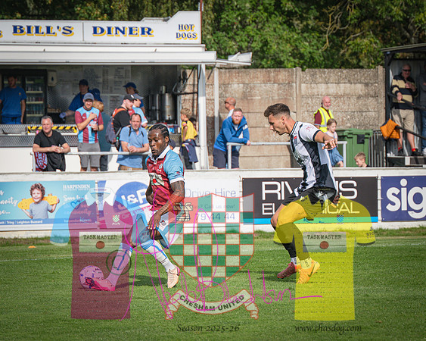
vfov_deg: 8.1
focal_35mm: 190
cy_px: 169
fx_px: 2391
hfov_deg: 10.2
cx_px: 232
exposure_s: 1/2500
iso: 200
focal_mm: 110
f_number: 4
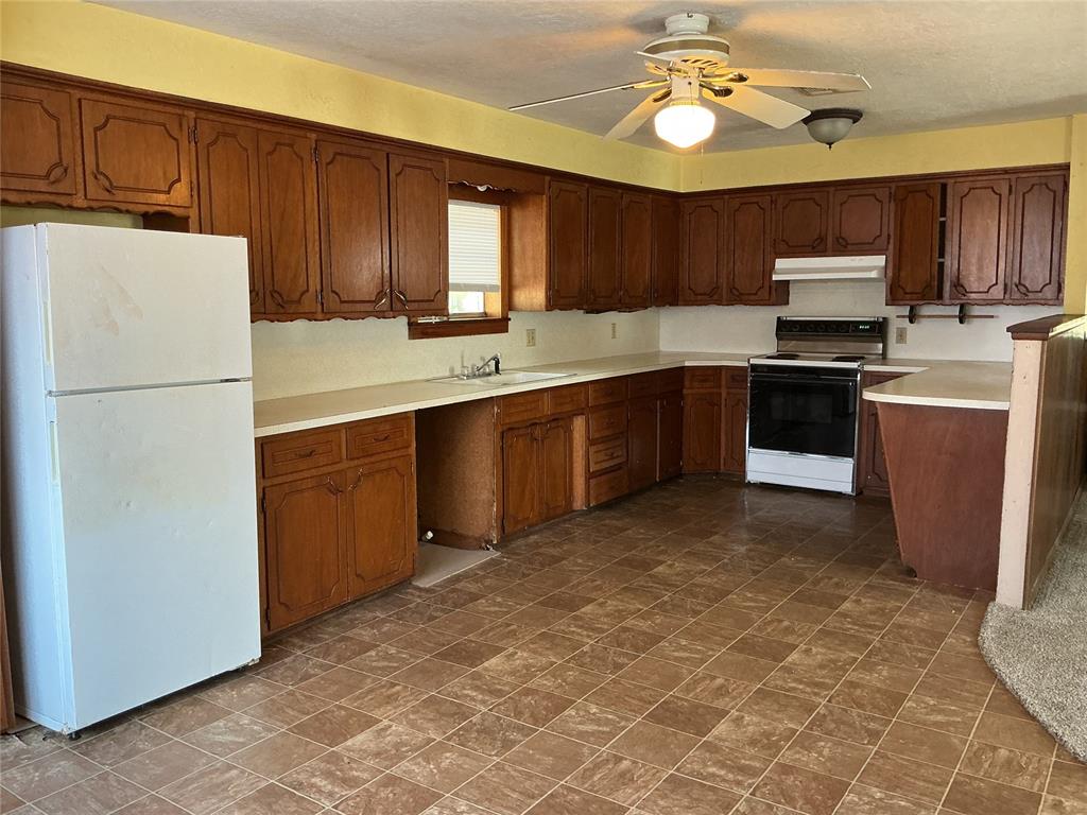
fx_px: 911
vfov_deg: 48.2
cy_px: 408
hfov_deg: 61.7
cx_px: 544
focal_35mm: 29
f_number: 1.8
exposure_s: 1/60
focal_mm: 3
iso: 125
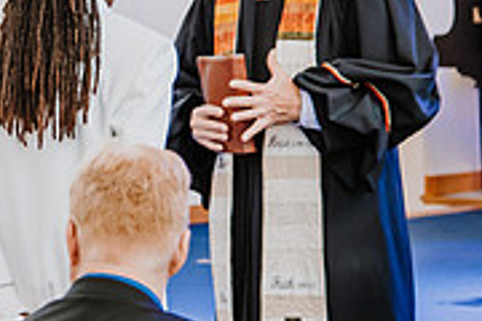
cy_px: 28
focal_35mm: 242
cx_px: -11
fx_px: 3240
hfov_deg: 8.5
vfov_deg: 5.7
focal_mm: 75
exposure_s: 1/125
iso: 900
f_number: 4
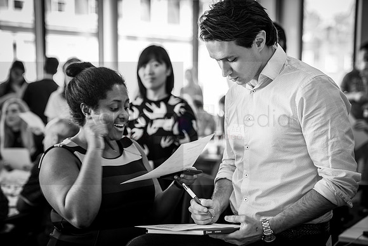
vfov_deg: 19.5
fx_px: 716
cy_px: 123
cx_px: 184
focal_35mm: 70
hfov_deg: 28.8
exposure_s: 1/80
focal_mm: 70
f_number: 2.8
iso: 160
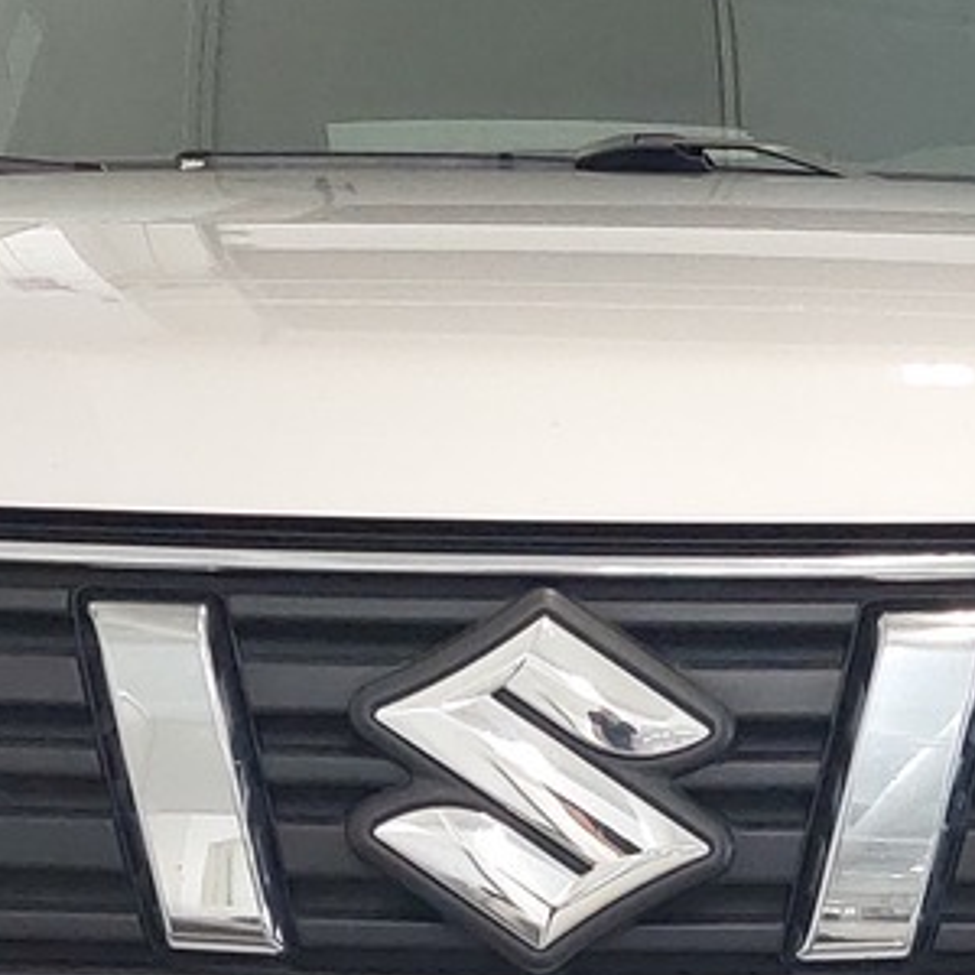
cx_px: 569
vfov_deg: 16.0
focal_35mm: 106
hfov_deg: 16.4
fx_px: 3378
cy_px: 1056
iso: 500
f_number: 1.8
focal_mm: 5.23
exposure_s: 1/148
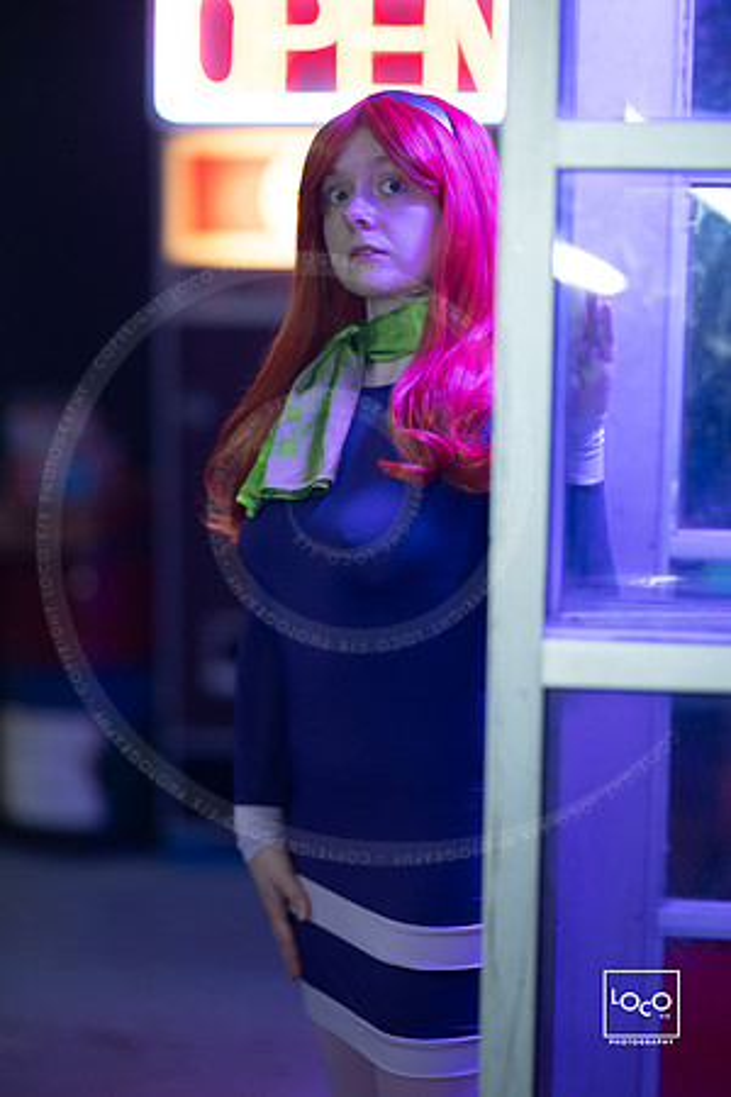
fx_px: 2589
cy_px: 548
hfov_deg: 16.1
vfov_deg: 23.9
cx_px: 366
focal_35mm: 85
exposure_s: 1/250
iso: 1000
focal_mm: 85
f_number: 1.3
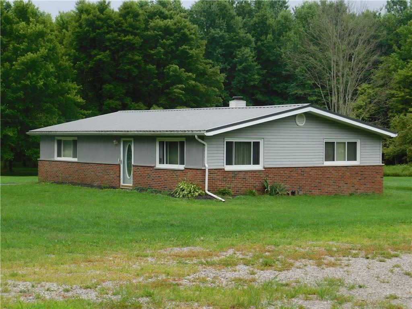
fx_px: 845
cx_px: 206
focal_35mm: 71
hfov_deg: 27.4
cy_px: 154
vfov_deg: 20.7
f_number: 4.3
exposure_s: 1/200
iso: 125
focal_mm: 12.6
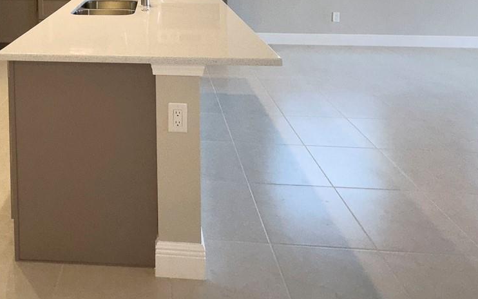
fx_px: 417
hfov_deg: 56.5
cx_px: 115
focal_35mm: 32
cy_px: -43
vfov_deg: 33.5
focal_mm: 2.22
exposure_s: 1/120
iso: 200
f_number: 2.2
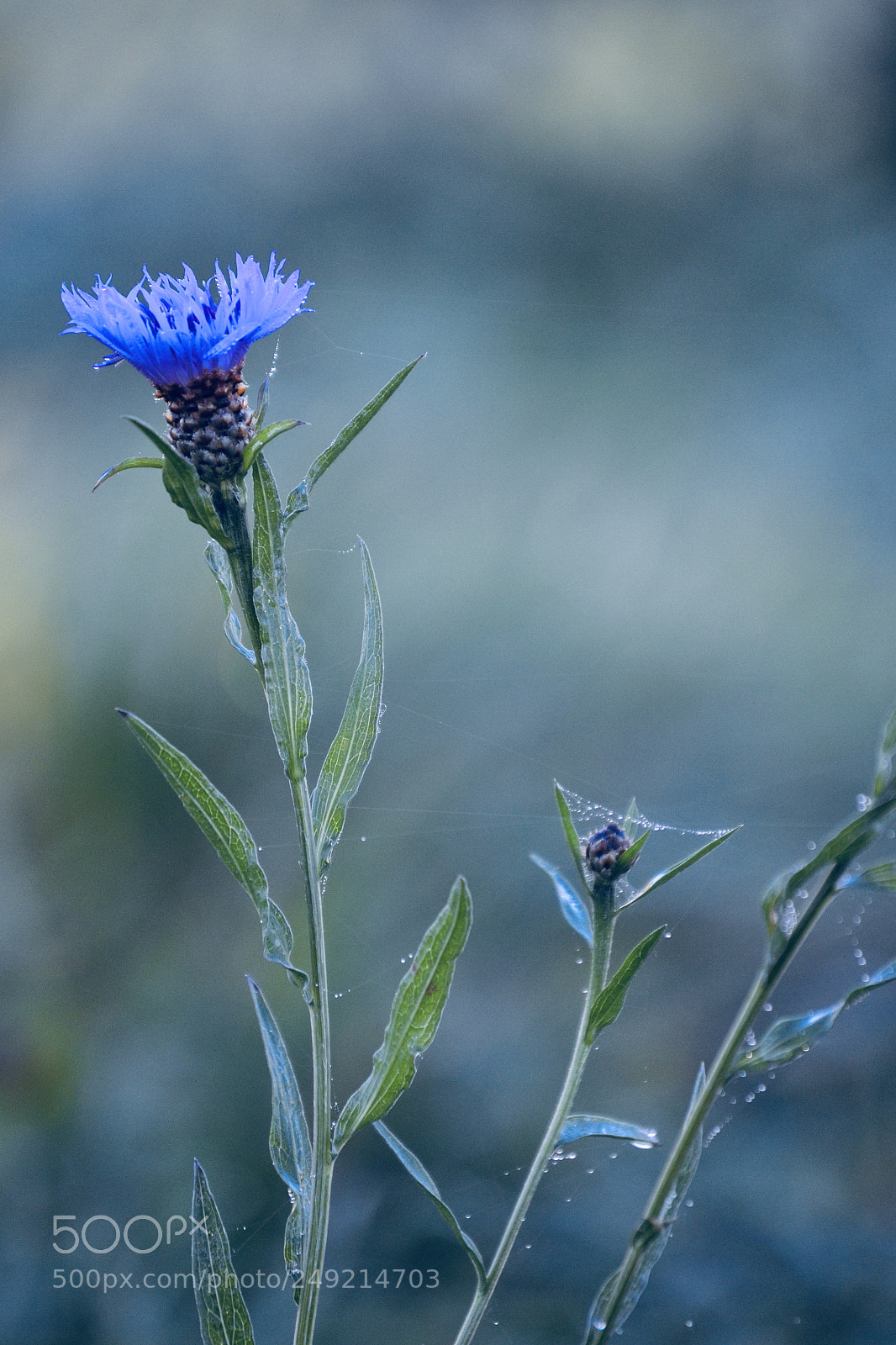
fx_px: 11204
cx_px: 448
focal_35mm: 300
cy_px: 672
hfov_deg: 4.6
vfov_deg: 6.9
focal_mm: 200
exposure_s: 1/500
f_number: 5.6
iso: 800
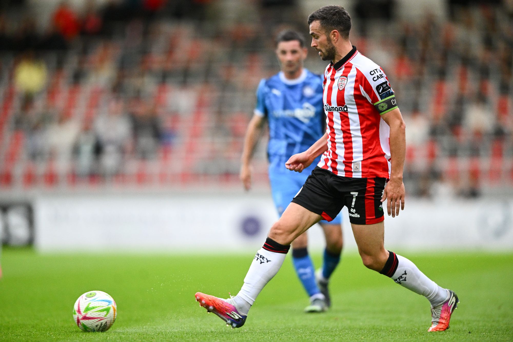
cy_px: 171
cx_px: 256
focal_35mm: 400
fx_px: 5699
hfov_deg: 5.2
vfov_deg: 3.4
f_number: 2.8
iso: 2500
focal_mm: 400
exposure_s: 1/2000
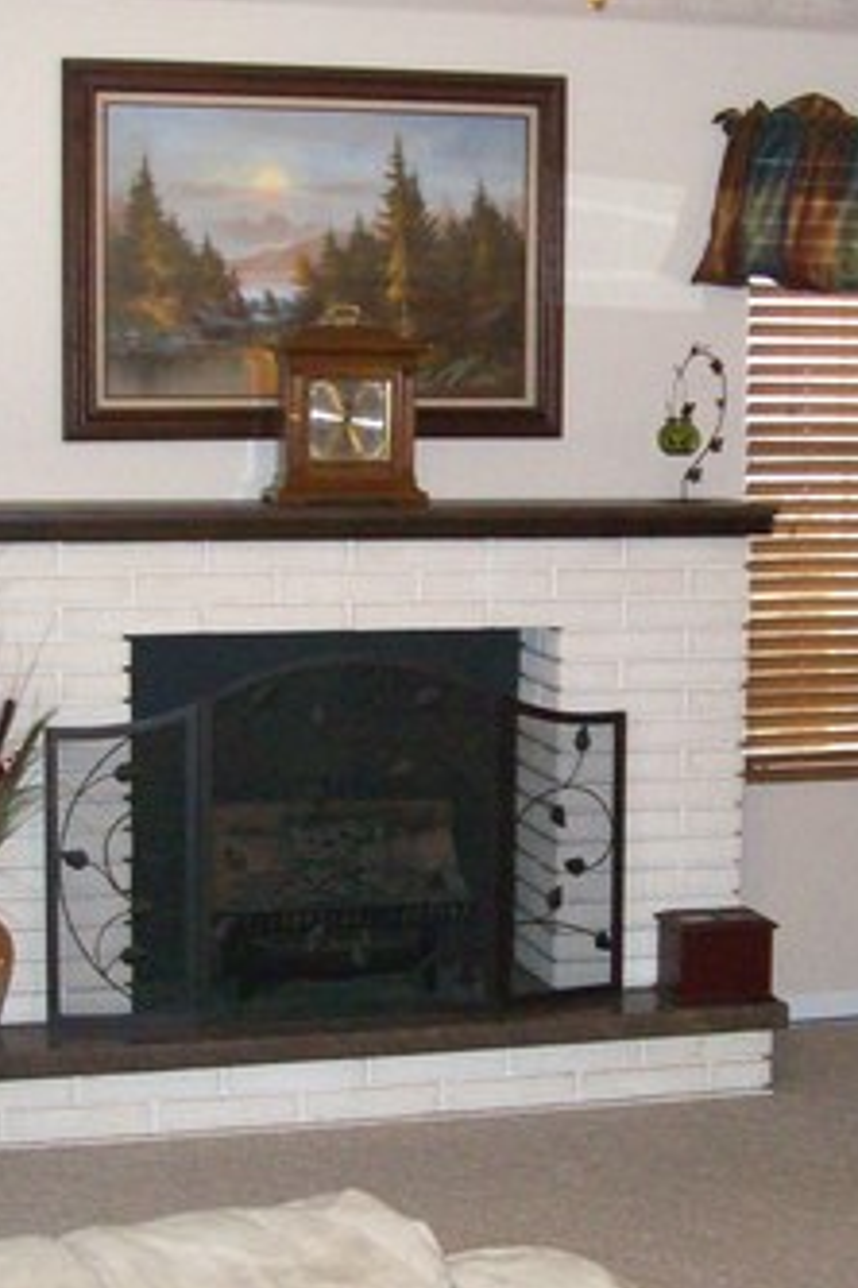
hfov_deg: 18.9
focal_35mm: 72
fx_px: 2574
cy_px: 611
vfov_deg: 28.1
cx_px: 526
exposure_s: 1/64
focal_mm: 6
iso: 200
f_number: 2.7
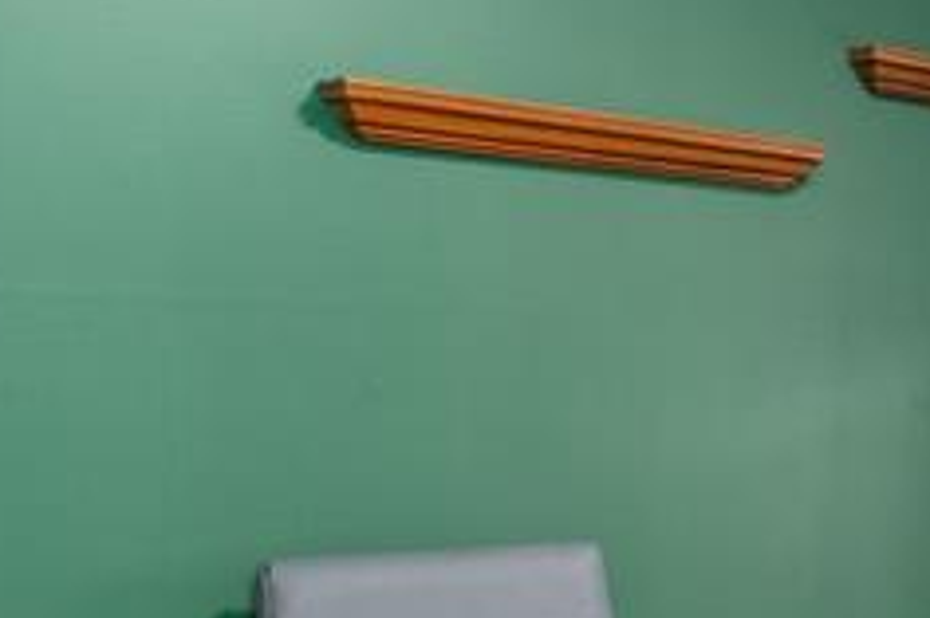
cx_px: 1265
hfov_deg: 25.7
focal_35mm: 65
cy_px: 366
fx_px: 1678
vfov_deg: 20.9
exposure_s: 1/60
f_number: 7.1
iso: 500
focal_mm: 10
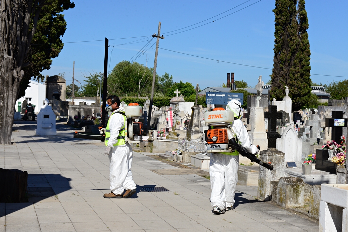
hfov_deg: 28.8
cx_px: 174
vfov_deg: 19.5
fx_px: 677
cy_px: 116
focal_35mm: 70
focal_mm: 70
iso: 320
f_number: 16
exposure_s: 1/400
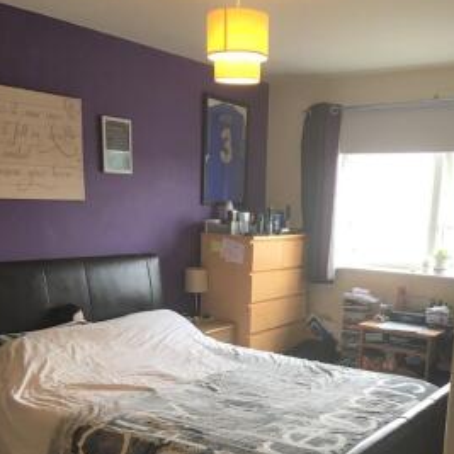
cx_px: 264
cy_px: 348
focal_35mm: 42
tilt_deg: -12.4
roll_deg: -1.8
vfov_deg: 38.8
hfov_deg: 39.9
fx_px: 623
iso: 40
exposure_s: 1/17
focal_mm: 4.15
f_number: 2.2
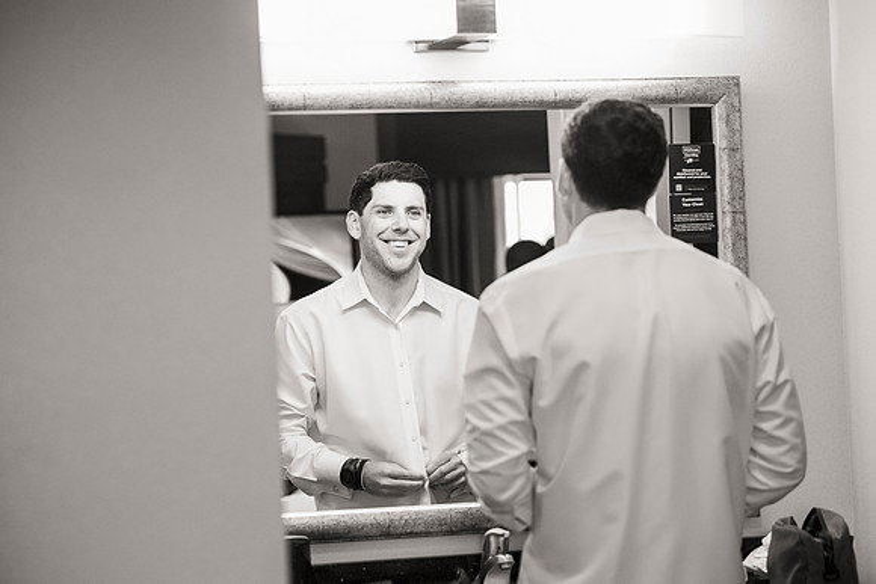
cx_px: 438
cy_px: 292
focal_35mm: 105
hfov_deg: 19.5
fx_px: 2555
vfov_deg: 13.0
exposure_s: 1/500
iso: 3200
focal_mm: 105
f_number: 3.5
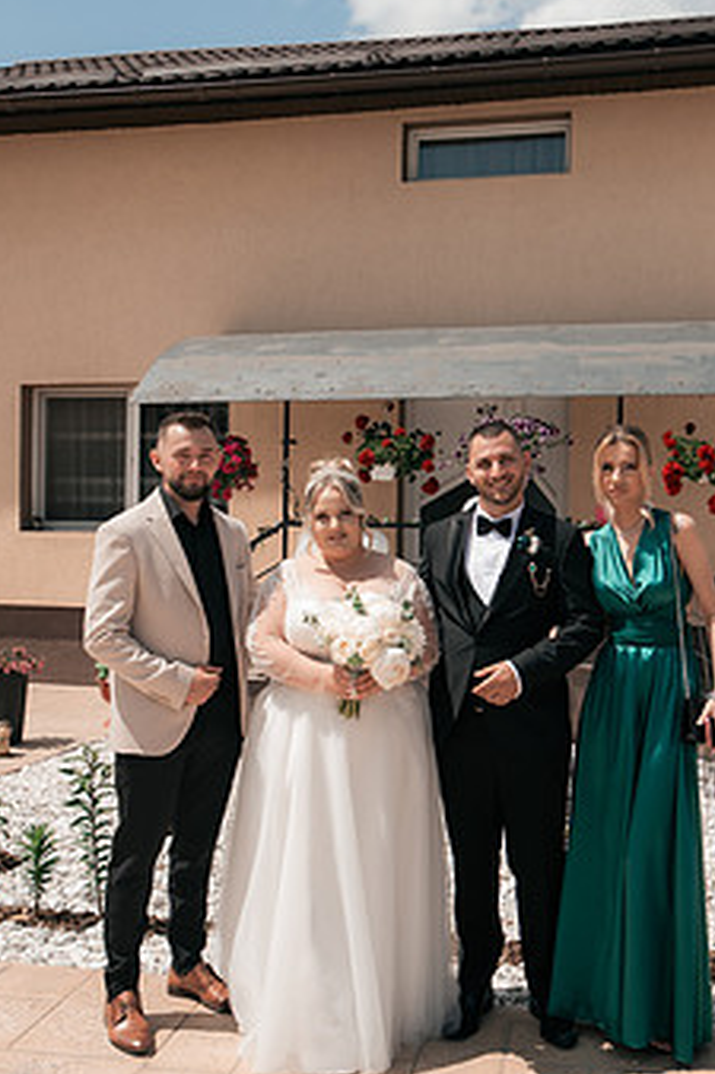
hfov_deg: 33.3
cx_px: 407
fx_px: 1193
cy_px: 537
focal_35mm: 40
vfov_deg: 48.5
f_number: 4
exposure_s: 1/3200
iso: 320
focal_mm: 30
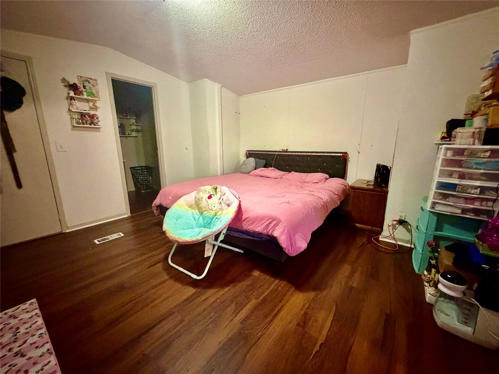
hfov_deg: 102.1
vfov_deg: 85.7
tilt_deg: -11.2
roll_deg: +0.8
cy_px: 187
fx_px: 202
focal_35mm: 14
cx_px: 250
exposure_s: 1/40
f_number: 2.2
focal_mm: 2.22
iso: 1250
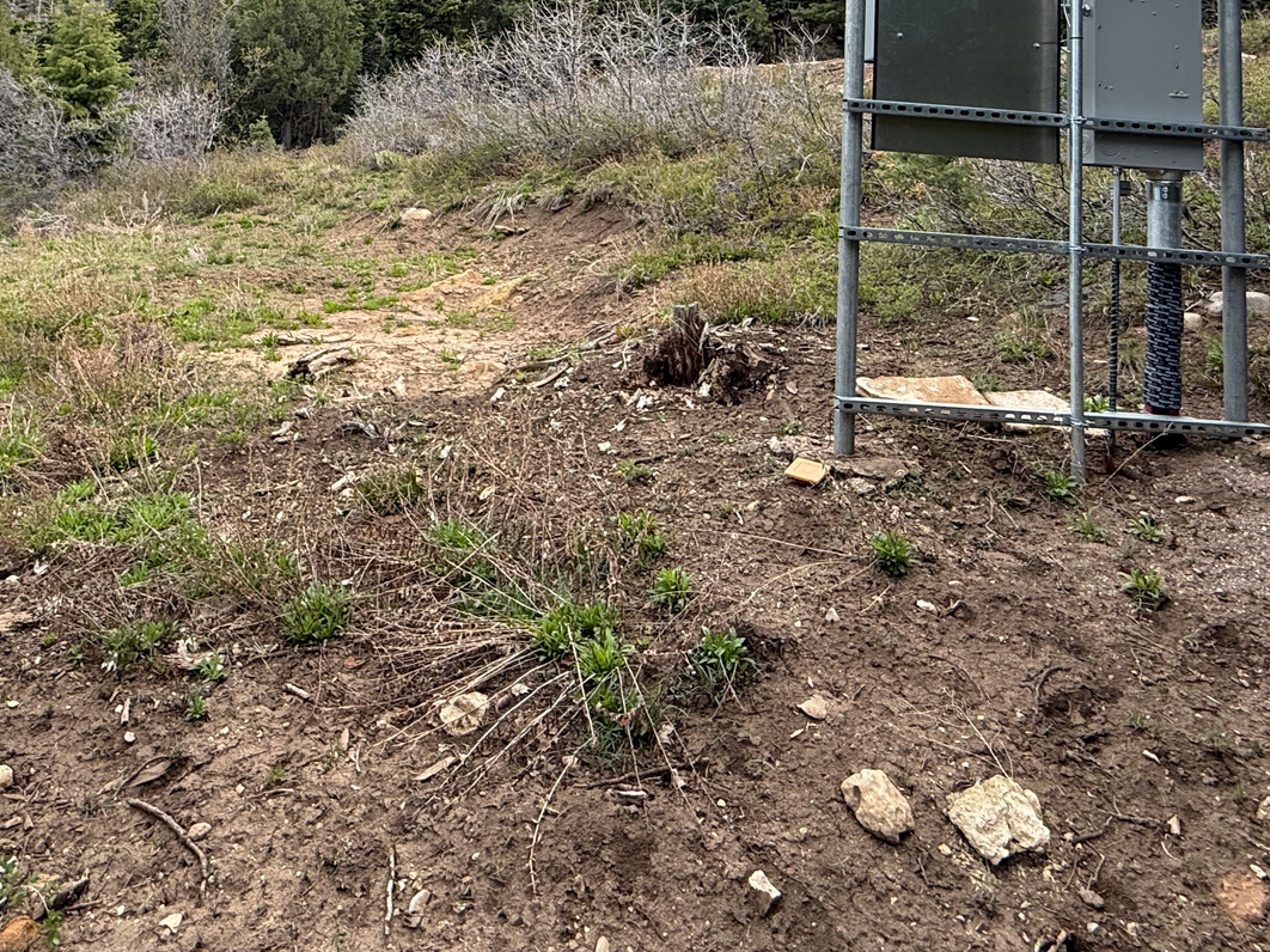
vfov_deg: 45.6
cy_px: 66
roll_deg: -4.3
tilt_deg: +6.7
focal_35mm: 27
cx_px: 450
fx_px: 990
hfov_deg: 64.1
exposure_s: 1/651
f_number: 2.2
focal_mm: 2.22
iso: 64
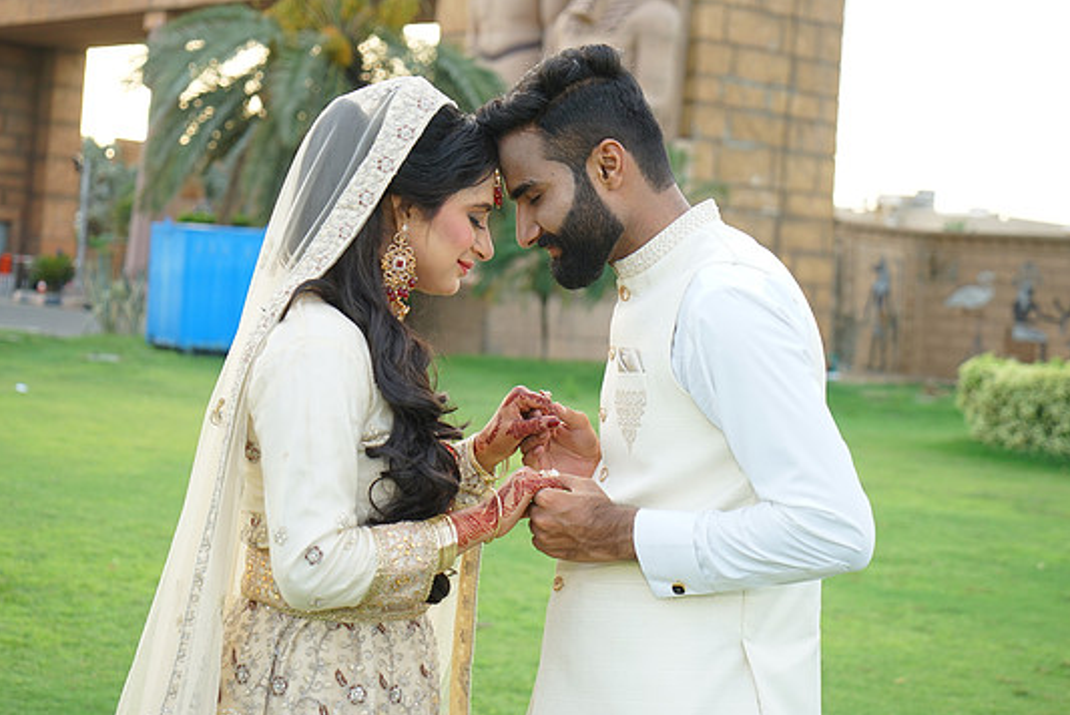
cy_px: 336
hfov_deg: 32.4
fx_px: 1844
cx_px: 518
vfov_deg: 21.9
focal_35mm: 62
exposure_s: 1/200
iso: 320
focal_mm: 57
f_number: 4
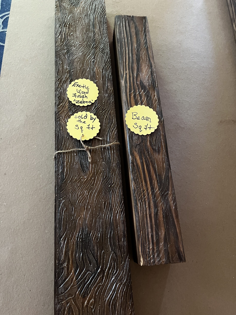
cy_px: 158
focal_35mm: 26
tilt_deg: -70.2
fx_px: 236
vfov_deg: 67.3
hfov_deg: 53.1
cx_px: 118
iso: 640
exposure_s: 1/35
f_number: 1.6
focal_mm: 5.1
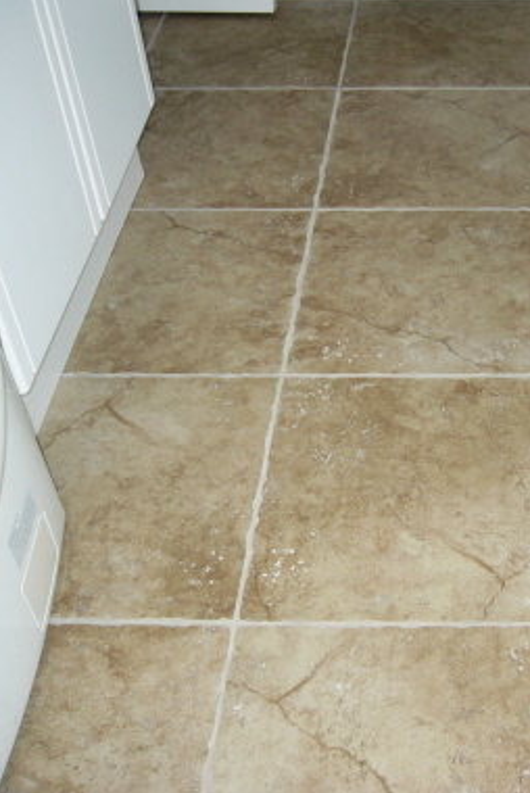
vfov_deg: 40.3
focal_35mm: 49
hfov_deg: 26.4
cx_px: 499
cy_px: 394
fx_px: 1080
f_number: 2.8
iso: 100
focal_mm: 5.8
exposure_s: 1/80
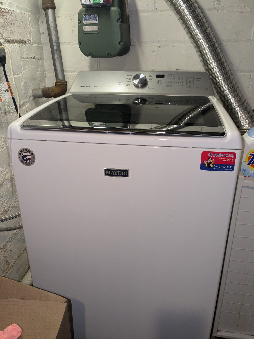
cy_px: 170
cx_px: 127
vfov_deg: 65.3
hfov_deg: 51.4
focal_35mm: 27
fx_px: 264
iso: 506
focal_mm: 4.38
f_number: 1.73
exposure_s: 1/120
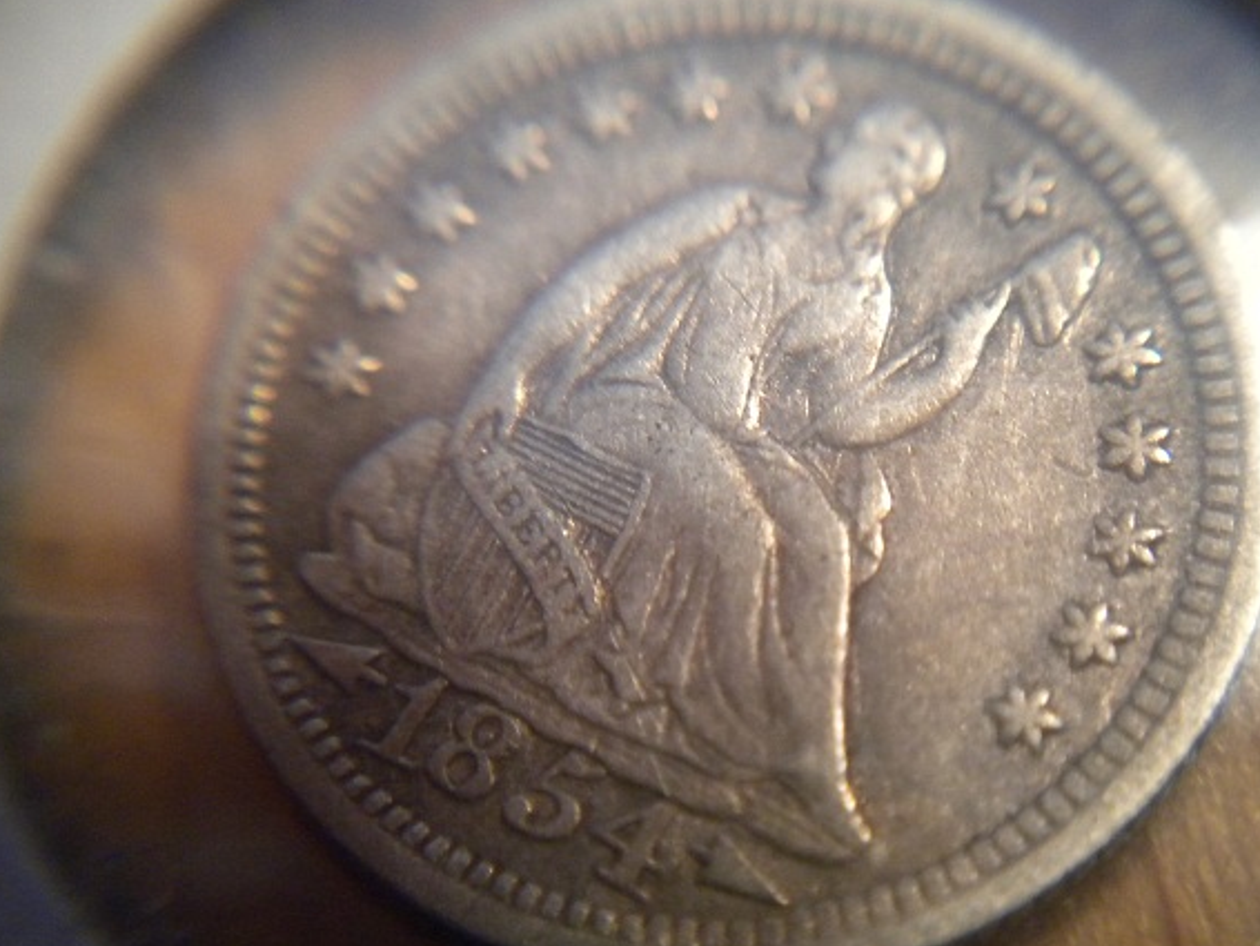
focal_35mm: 45
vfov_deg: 32.2
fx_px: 1639
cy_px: 452
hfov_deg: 42.0
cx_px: 660
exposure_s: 1/17.2
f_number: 3.5
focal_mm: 7.4
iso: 400
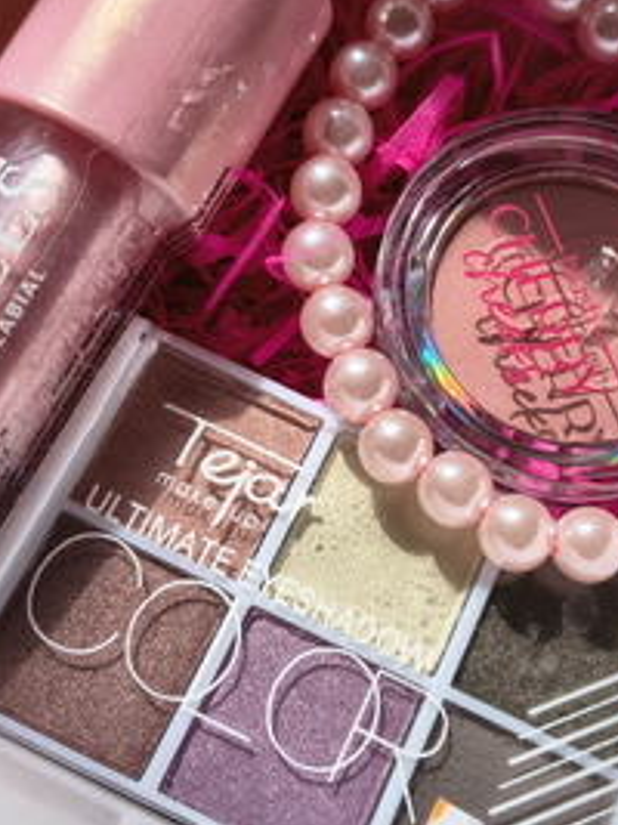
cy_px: 341
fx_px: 1144
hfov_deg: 30.1
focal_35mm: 48
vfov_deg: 39.5
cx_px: 389
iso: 100
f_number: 1.8
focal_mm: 5.56
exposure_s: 1/256
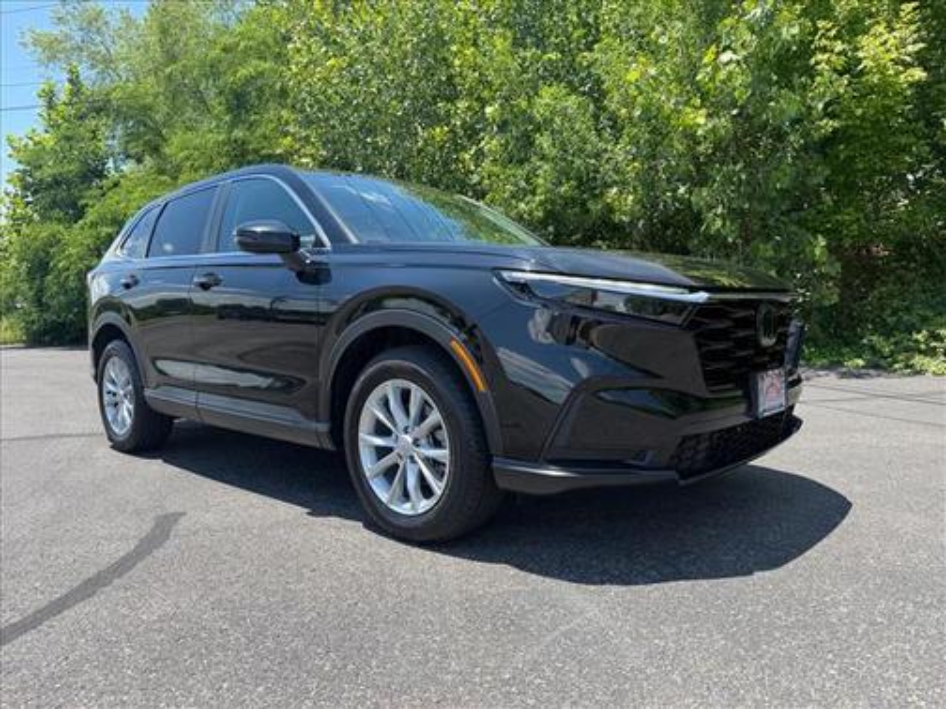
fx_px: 656
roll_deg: +1.9
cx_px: 473
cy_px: 354
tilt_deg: -7.0
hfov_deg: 71.6
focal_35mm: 24
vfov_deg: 56.8
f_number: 1.78
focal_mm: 6.76
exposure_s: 1/1385
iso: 80
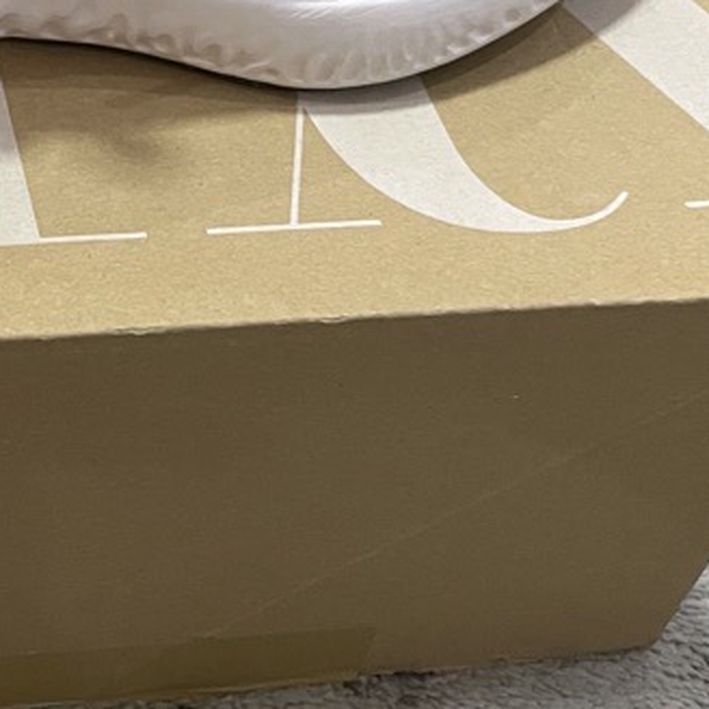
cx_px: -151
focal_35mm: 70
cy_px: -97
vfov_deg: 23.0
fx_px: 1622
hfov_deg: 22.6
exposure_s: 1/33
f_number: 1.6
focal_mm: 5.1
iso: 500
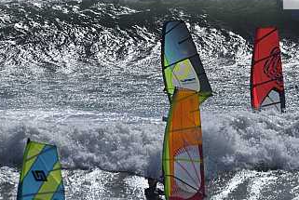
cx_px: 187
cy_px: 61
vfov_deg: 1.9
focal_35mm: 717
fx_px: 5963
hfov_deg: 2.9
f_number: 8
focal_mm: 300
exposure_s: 1/1000
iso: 200
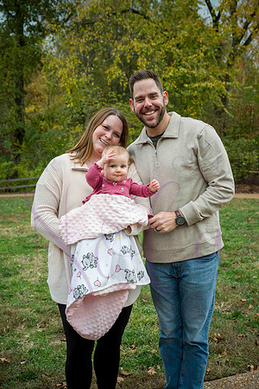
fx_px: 464
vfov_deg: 45.4
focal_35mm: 43
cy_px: 194
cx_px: 130
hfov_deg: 31.2
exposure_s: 1/500
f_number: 5.6
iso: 400
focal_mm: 43
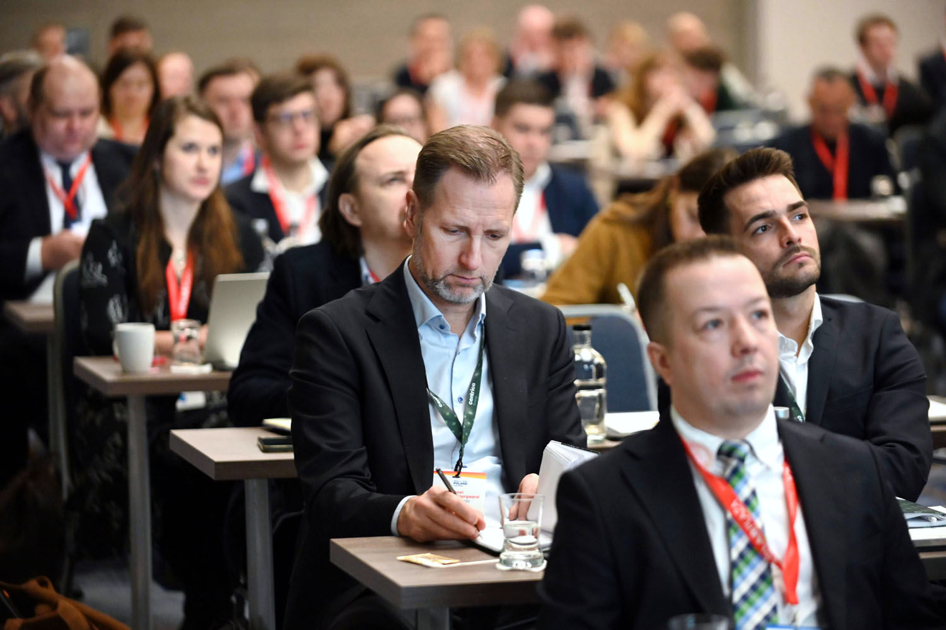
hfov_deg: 15.8
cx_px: 473
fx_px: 3416
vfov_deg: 10.5
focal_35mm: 130
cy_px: 315
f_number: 2.8
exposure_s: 1/90
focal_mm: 130
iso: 6400
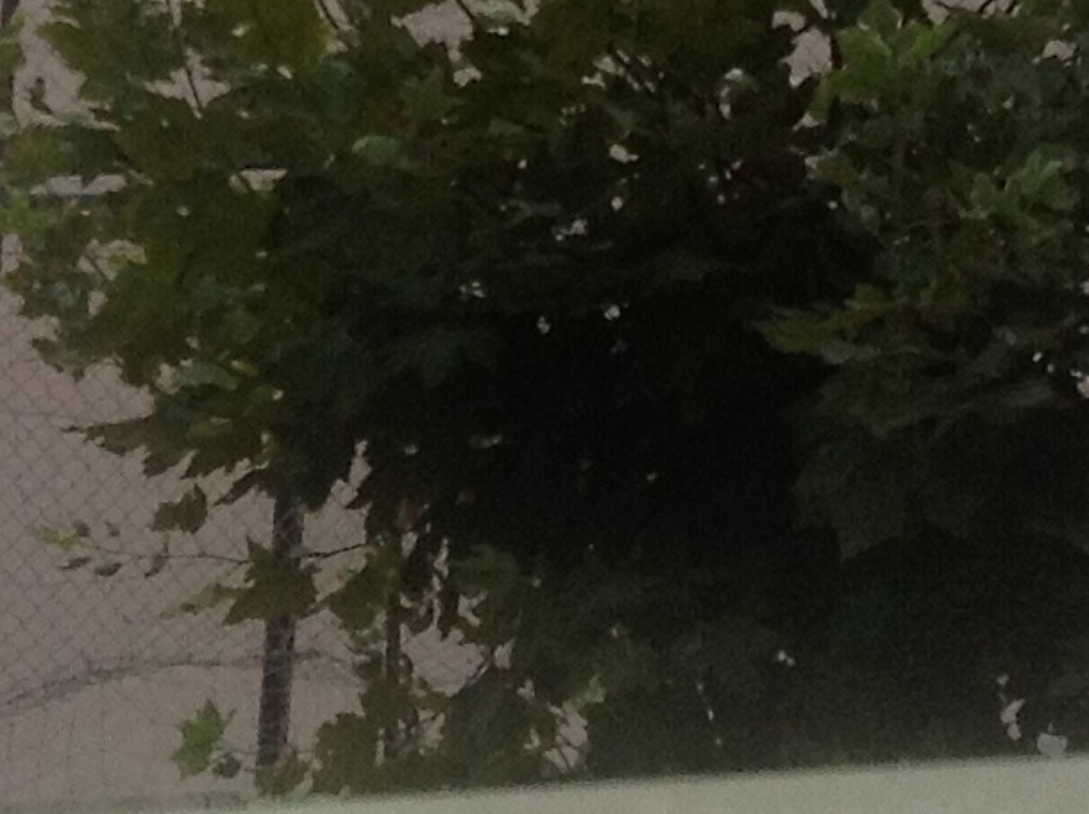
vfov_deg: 9.2
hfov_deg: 13.1
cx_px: 68
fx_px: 4681
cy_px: -880
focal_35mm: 149
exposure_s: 1/120
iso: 100
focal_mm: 4.28
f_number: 2.4
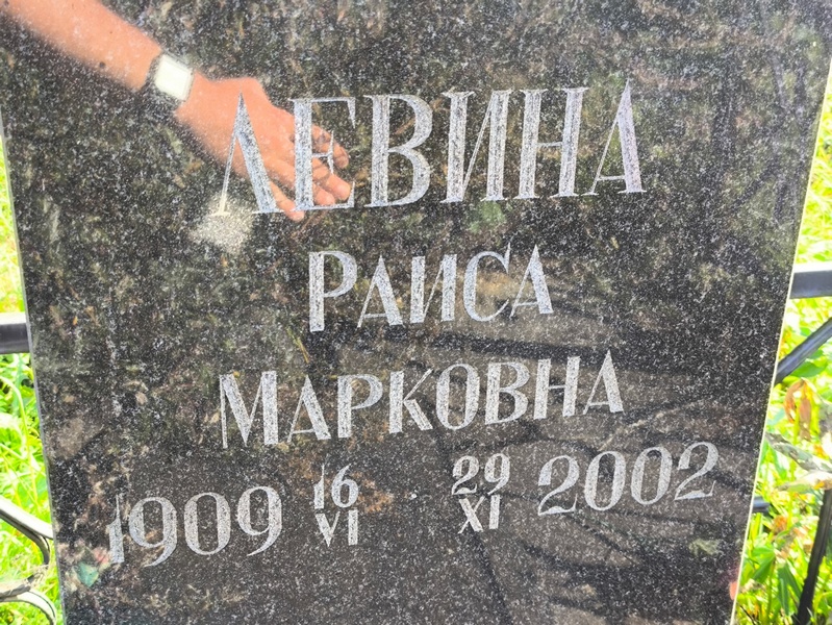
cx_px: 416
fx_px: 1202
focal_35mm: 50
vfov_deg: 29.1
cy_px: 312
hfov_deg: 38.2
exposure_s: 1/120
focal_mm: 4.71
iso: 64
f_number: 1.7
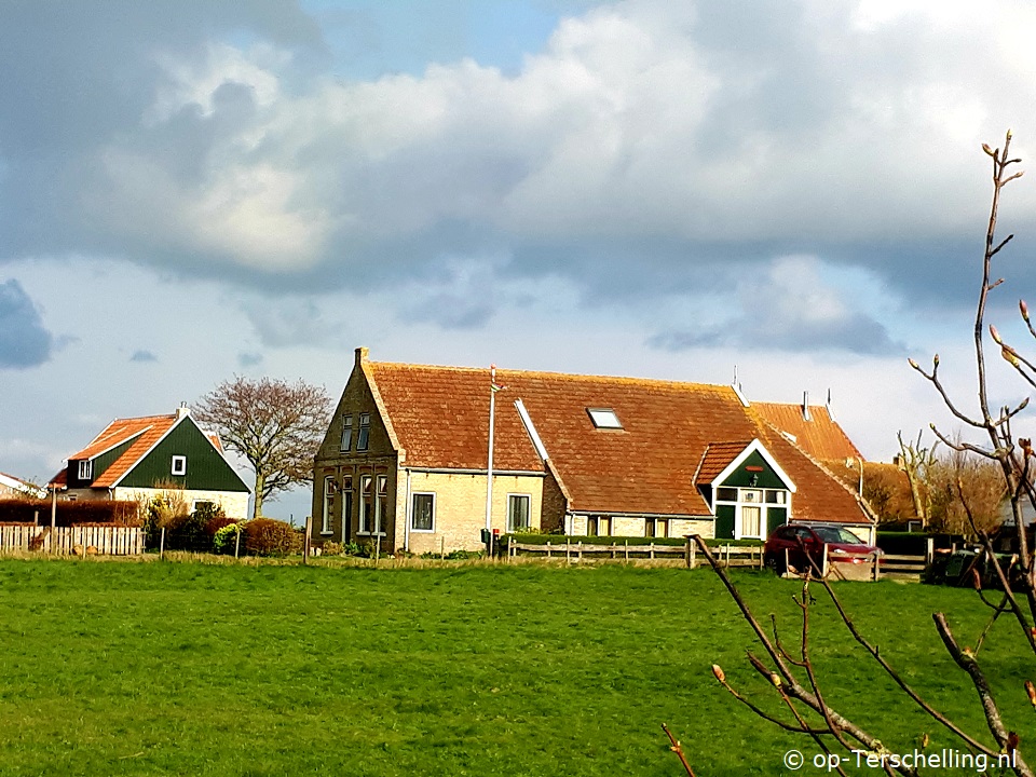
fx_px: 808
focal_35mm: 27
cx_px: 518
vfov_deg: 51.4
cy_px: 388
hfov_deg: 65.3
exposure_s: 1/1112
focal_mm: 3.6
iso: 40
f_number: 1.9
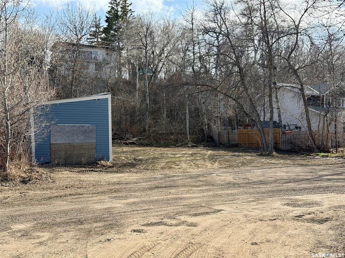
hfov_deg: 39.7
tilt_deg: +2.4
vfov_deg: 30.3
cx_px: 172
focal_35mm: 48
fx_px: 478
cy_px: 129
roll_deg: -0.7
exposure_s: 1/2494
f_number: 1.78
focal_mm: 6.76
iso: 80
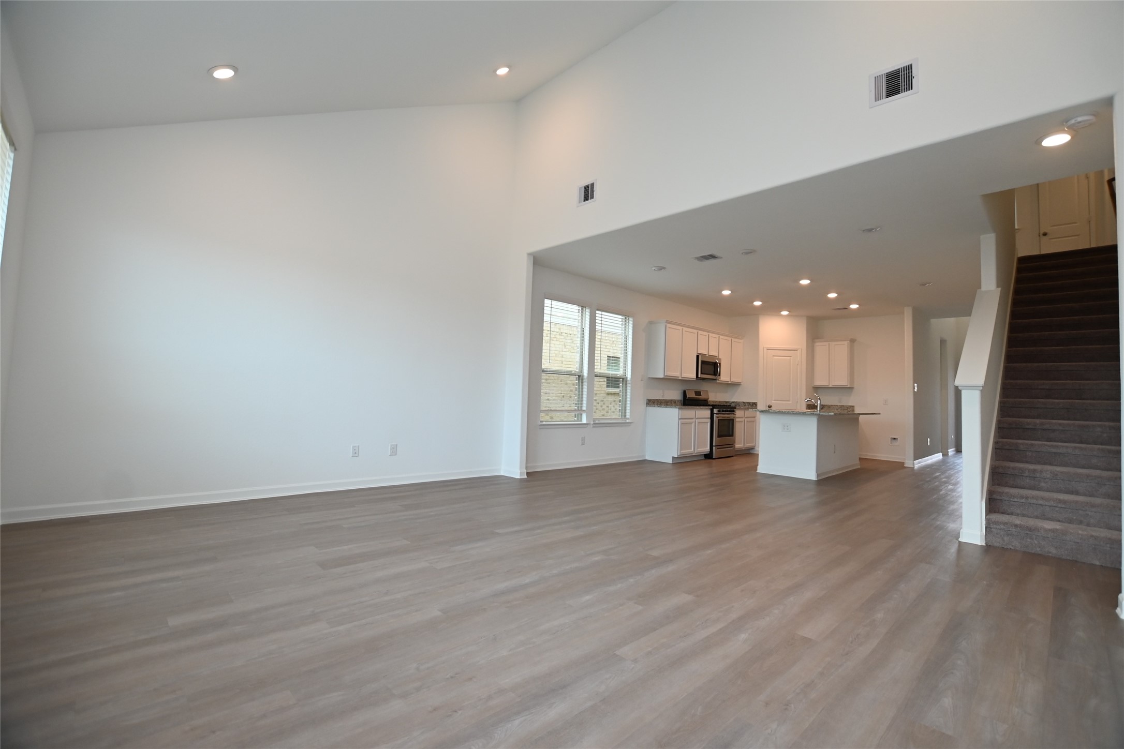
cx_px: 562
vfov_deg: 77.3
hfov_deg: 100.4
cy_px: 374
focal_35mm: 15
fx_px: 468
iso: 400
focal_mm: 10
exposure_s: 1/160
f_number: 3.5
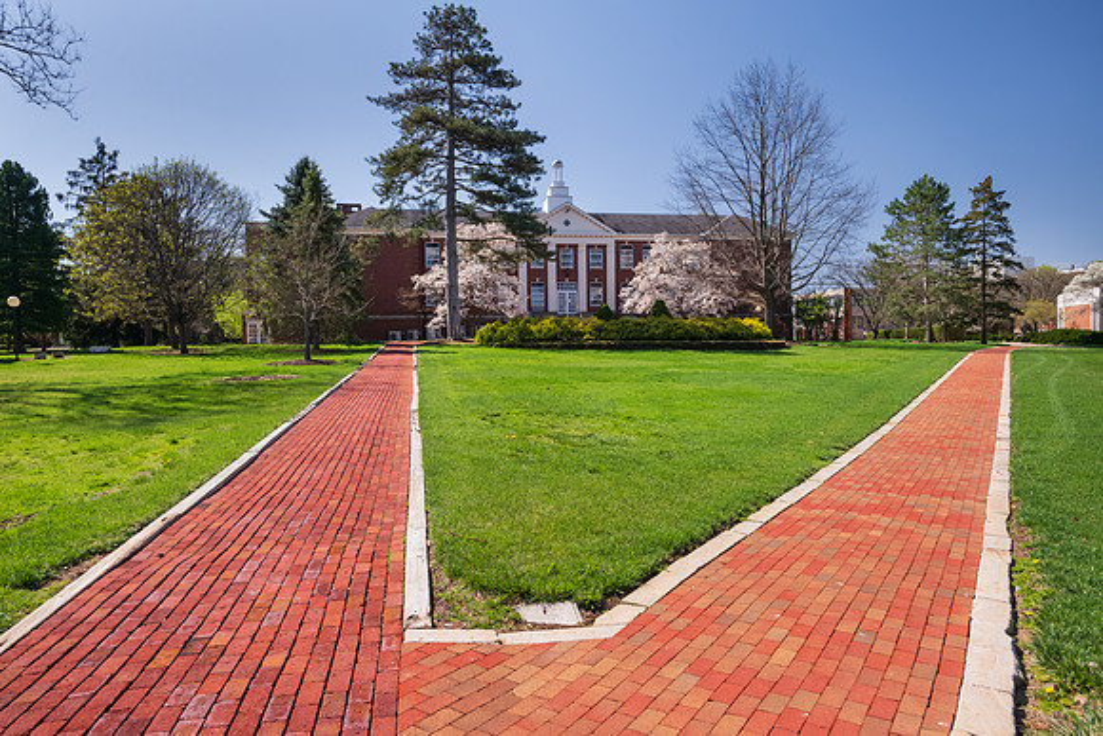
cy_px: 368
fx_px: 766
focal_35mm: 25
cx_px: 552
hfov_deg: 71.5
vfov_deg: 51.3
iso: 500
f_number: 9
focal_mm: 25
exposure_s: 1/250
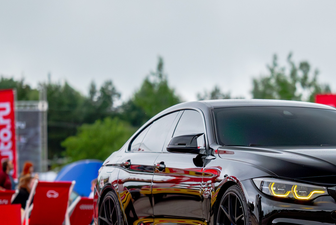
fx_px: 2045
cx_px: 311
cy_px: 170
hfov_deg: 9.3
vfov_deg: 6.3
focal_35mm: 219
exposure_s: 1/640
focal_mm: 85
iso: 800
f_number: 2
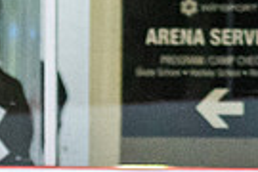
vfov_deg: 1.8
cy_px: 234
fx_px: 5403
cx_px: 365
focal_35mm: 754
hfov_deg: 2.7
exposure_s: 1/640
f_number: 2.8
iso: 1600
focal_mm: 70
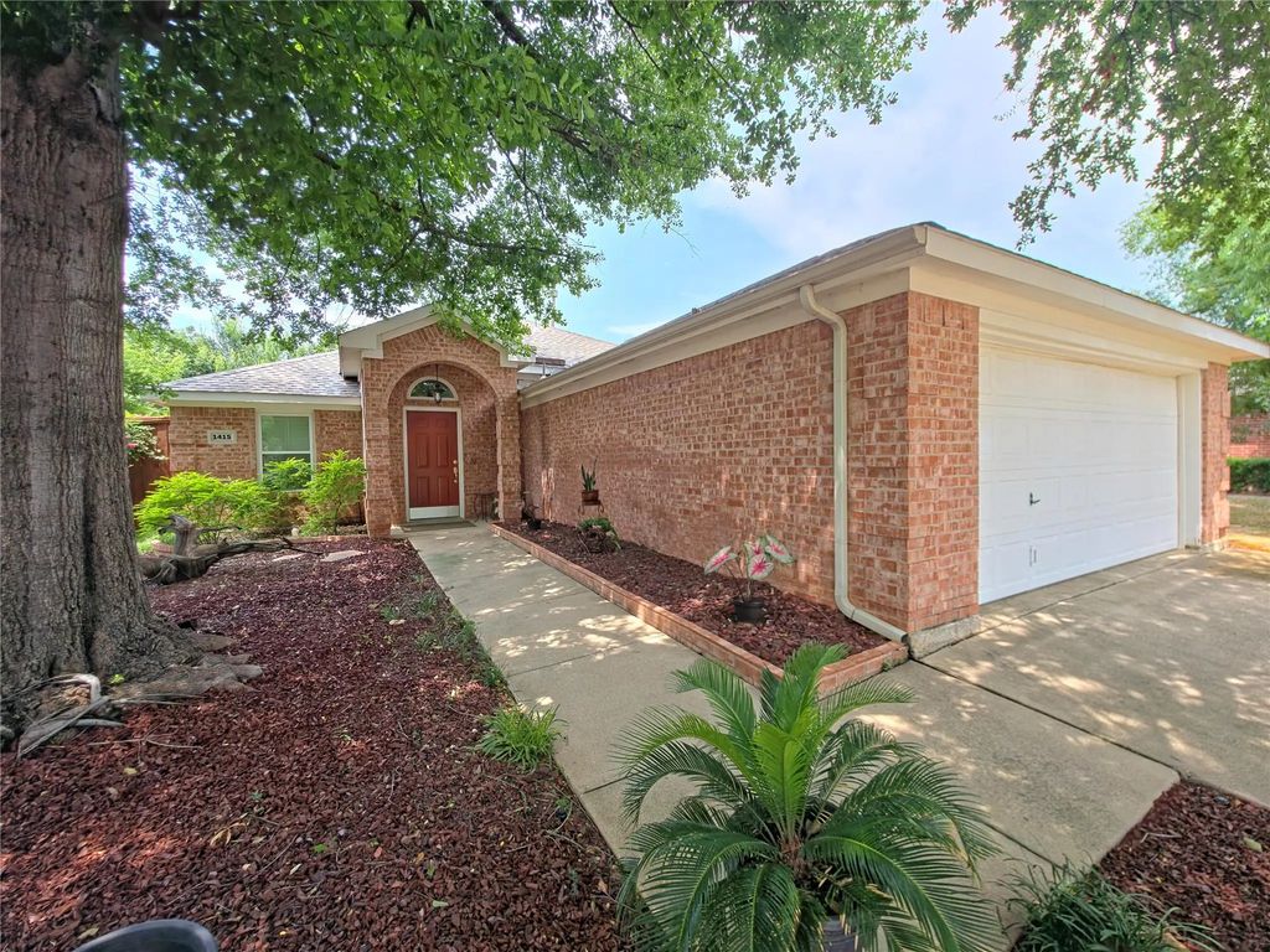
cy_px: 476
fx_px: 477
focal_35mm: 13
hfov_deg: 106.2
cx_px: 635
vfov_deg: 89.9
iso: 40
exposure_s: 1/294
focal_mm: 2.2
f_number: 1.9
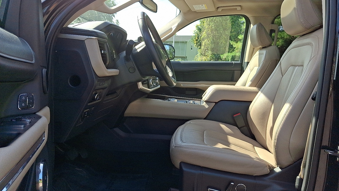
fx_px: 252
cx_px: 174
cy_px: 80
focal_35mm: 28
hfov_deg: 67.9
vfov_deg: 41.4
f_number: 1.8
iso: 25
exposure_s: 1/435
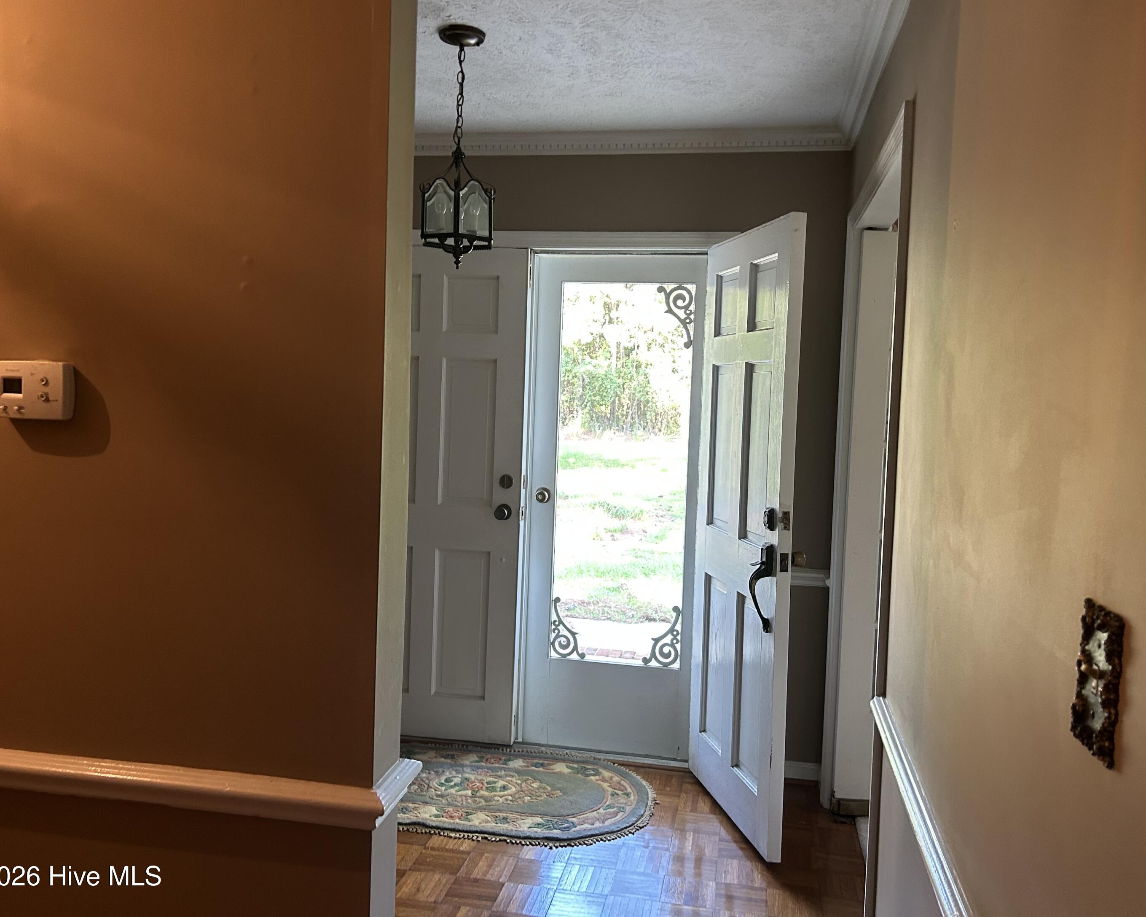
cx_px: 592
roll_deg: -1.7
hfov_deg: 62.2
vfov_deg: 51.5
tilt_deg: -1.4
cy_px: 445
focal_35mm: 28
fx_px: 950
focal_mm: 5.7
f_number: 1.5
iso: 160
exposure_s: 1/60
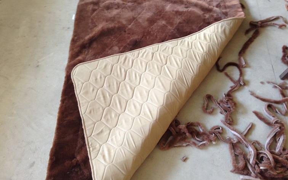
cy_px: 77
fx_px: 290
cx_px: 146
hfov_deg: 52.7
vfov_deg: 34.4
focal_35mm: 37
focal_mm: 4.12
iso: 125
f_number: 2.4
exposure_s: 1/20
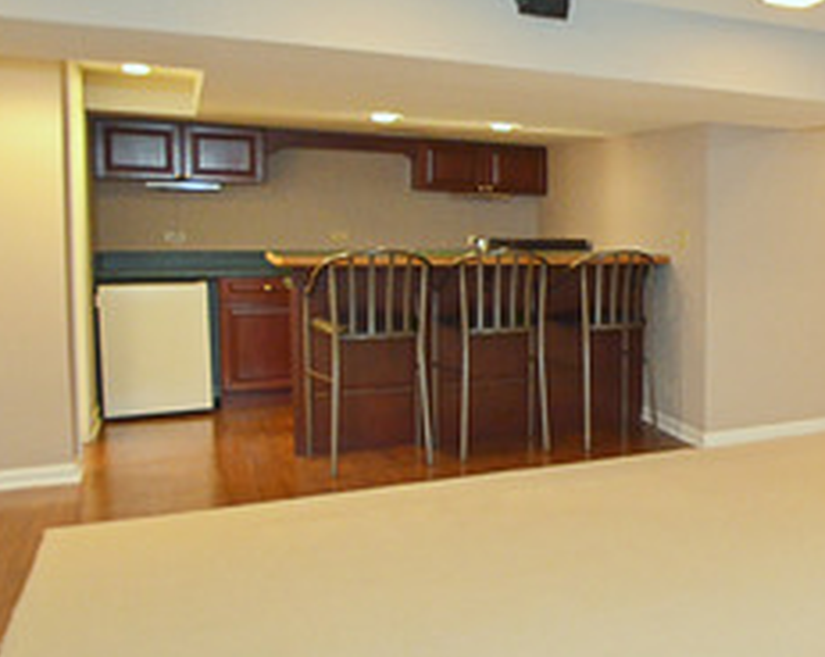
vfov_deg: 38.0
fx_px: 951
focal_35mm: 39
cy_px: 279
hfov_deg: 36.8
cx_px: 975
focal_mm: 10
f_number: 4
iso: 1600
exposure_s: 1/60
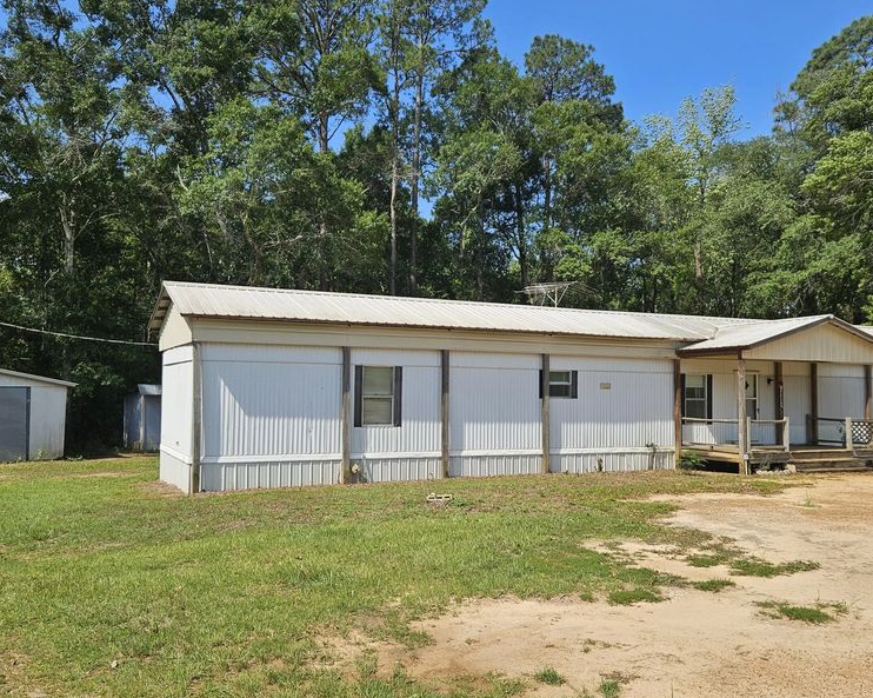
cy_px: 365
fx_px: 801
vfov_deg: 47.1
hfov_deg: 57.2
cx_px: 427
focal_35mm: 31
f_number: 1.8
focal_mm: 5.4
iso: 25
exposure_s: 1/1946
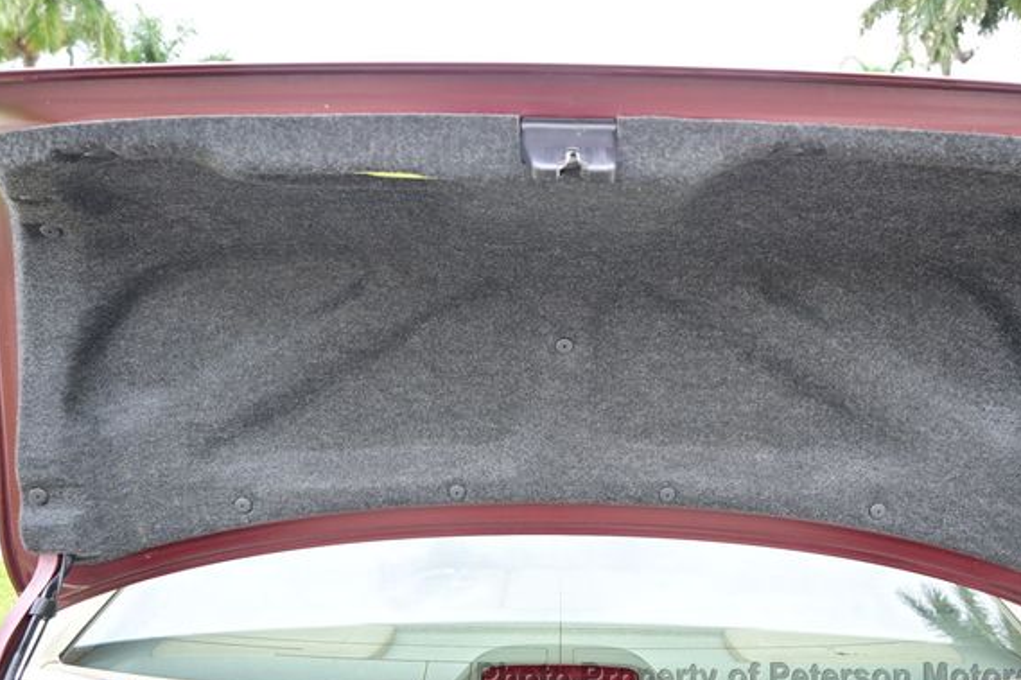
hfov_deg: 67.2
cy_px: 328
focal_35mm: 27
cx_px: 569
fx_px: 765
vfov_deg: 47.9
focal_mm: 16
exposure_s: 1/60
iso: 100
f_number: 4
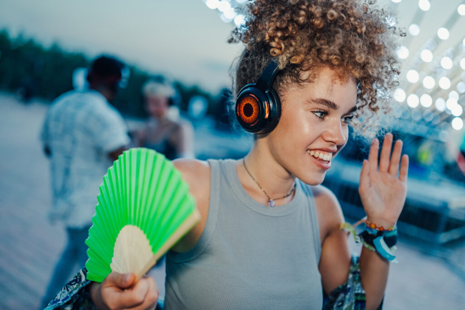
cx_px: 232
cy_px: 155
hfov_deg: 54.4
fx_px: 452
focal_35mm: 35
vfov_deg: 37.9
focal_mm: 35
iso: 1000
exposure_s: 1/250
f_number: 1.4
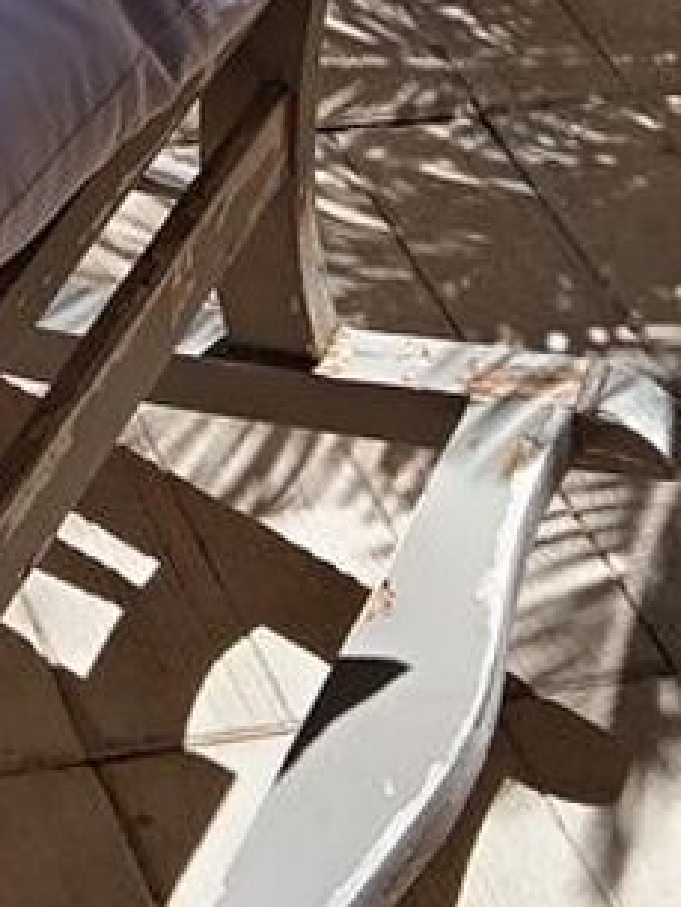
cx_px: -401
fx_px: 3093
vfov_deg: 15.9
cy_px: -222
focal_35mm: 118
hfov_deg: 11.9
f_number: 1.8
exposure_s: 1/637
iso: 103
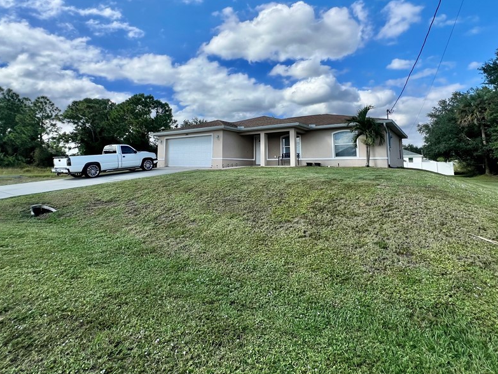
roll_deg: +0.0
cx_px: 246
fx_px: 245
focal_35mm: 17
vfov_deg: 73.0
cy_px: 132
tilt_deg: +6.6
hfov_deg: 91.0
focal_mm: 1.57
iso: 32
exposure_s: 1/2320
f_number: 1.8
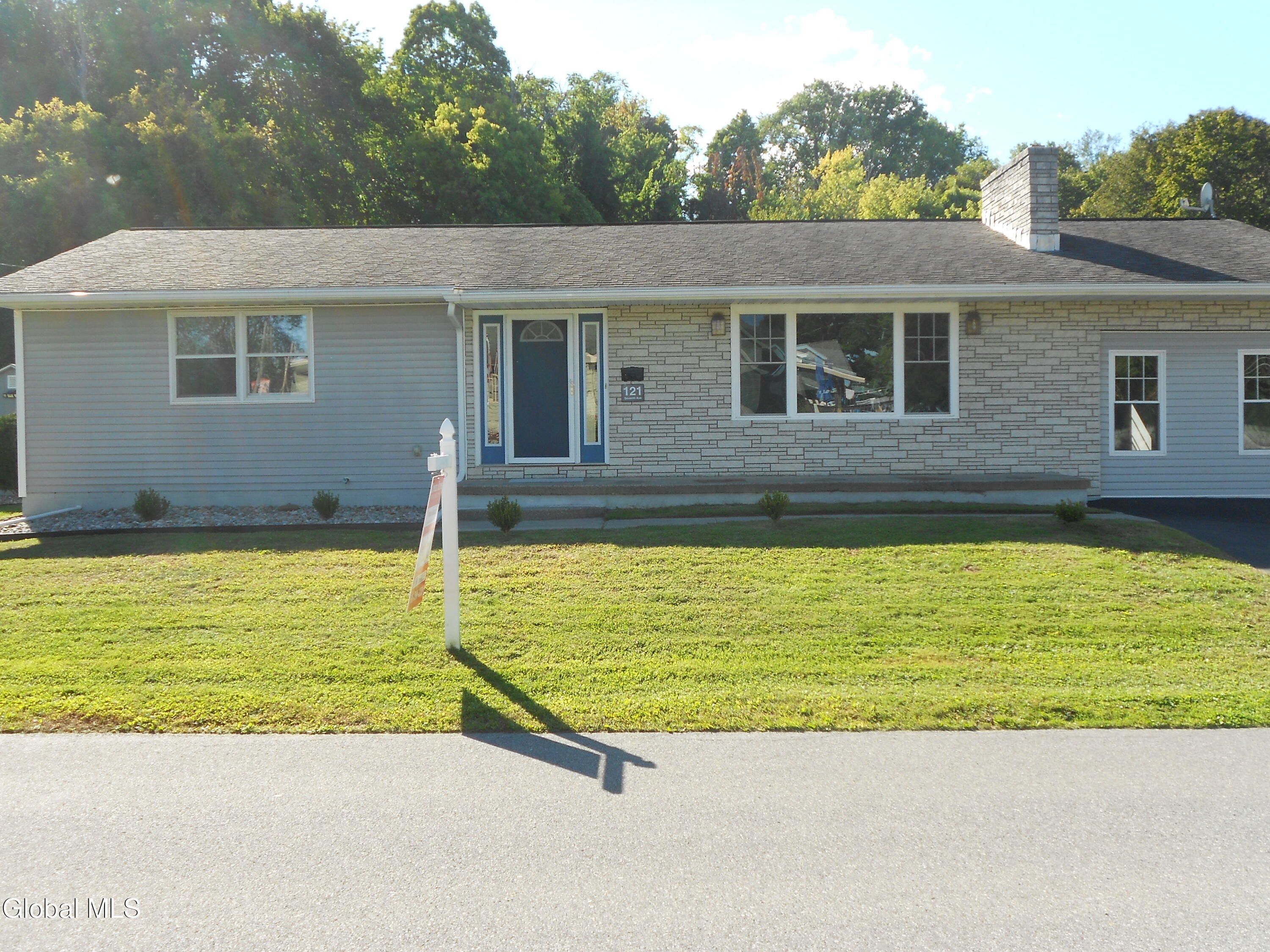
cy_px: 476
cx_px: 635
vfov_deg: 44.2
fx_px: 1174
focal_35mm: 32
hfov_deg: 56.8
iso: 80
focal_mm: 5.8
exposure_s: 1/320
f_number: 3.6
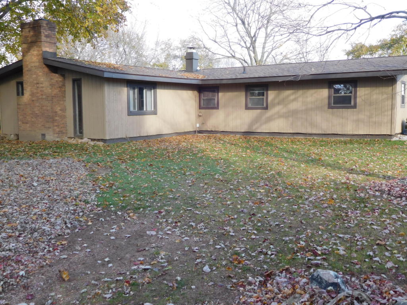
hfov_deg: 52.6
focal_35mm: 35
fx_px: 412
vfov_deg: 40.7
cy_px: 152
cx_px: 204
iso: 125
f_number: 3.8
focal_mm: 6.2
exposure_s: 1/100
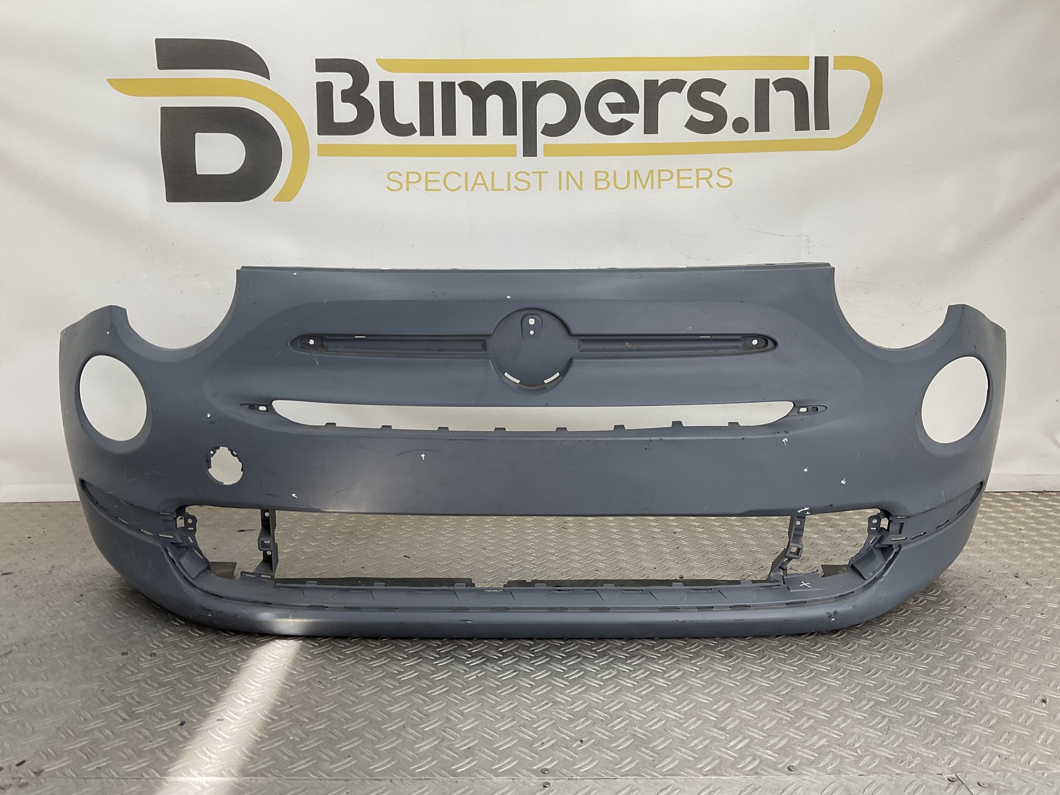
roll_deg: -1.1
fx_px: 888
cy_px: 398
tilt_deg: -8.5
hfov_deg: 61.7
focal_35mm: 29
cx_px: 530
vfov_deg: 48.2
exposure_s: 1/154
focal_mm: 3
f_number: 1.8
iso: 16
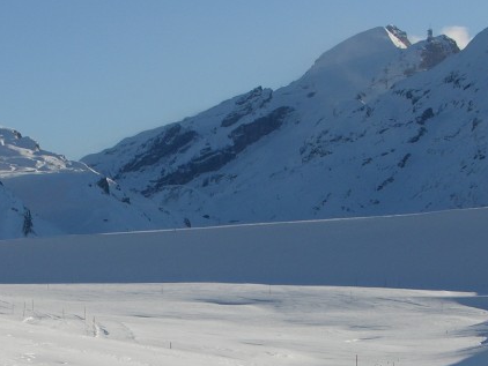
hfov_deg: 12.3
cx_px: 89
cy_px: 367
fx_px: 2257
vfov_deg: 9.2
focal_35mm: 160
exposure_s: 1/358
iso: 50
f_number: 6.5
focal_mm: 16.8
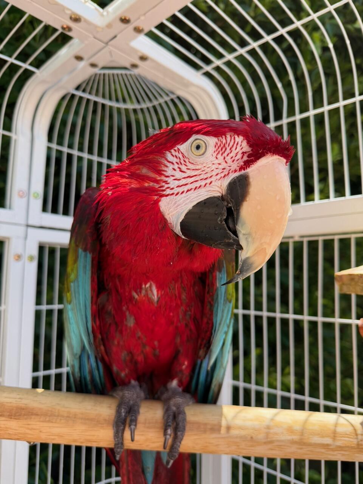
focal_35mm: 24
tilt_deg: +6.0
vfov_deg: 71.6
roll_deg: +0.4
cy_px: 242
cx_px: 182
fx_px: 336
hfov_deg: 56.8
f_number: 1.78
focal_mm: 6.76
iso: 100
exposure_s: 1/1337
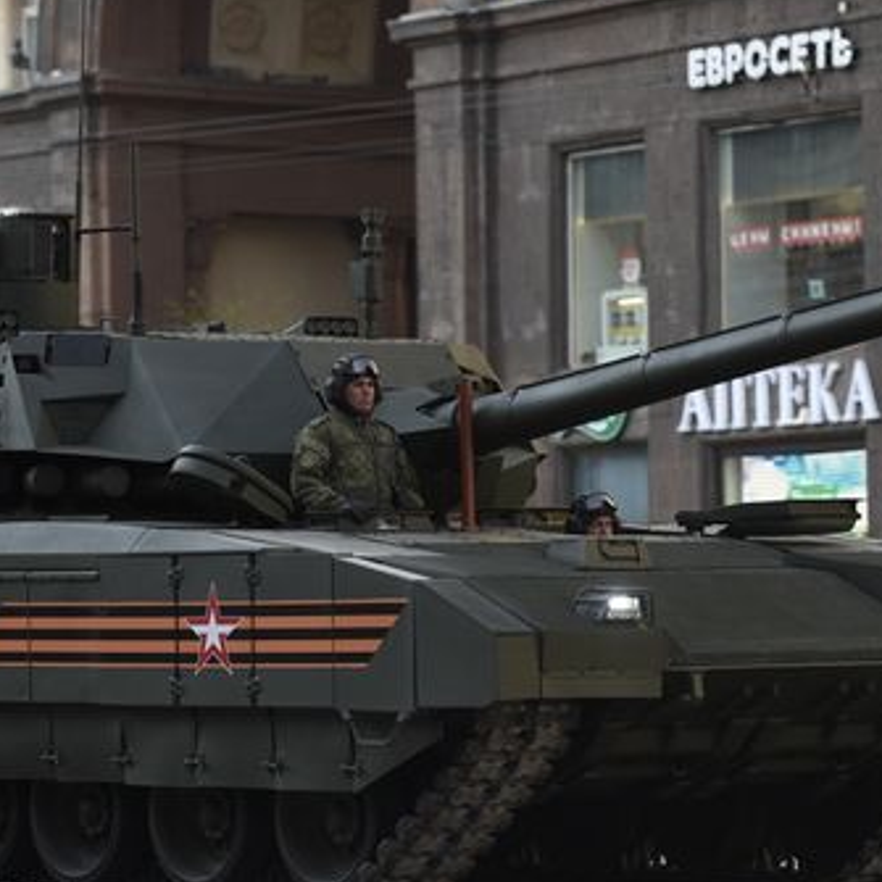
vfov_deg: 7.9
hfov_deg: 7.9
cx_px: 348
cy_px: 450
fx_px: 6400
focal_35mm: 222
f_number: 4
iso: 640
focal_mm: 125
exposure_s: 1/1000
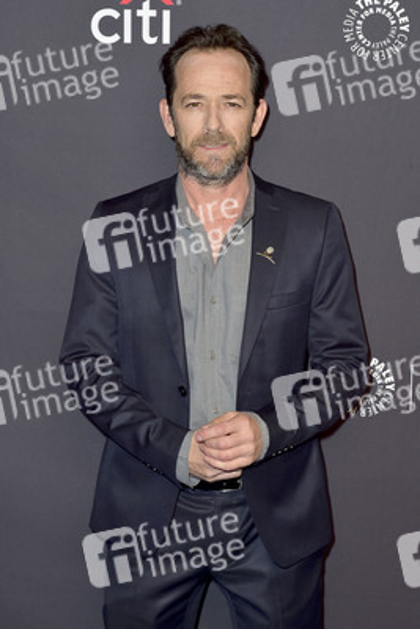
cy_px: 314
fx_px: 1224
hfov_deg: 19.5
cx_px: 210
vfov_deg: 28.8
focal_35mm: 70
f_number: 6.3
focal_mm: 70
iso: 250
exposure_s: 1/250
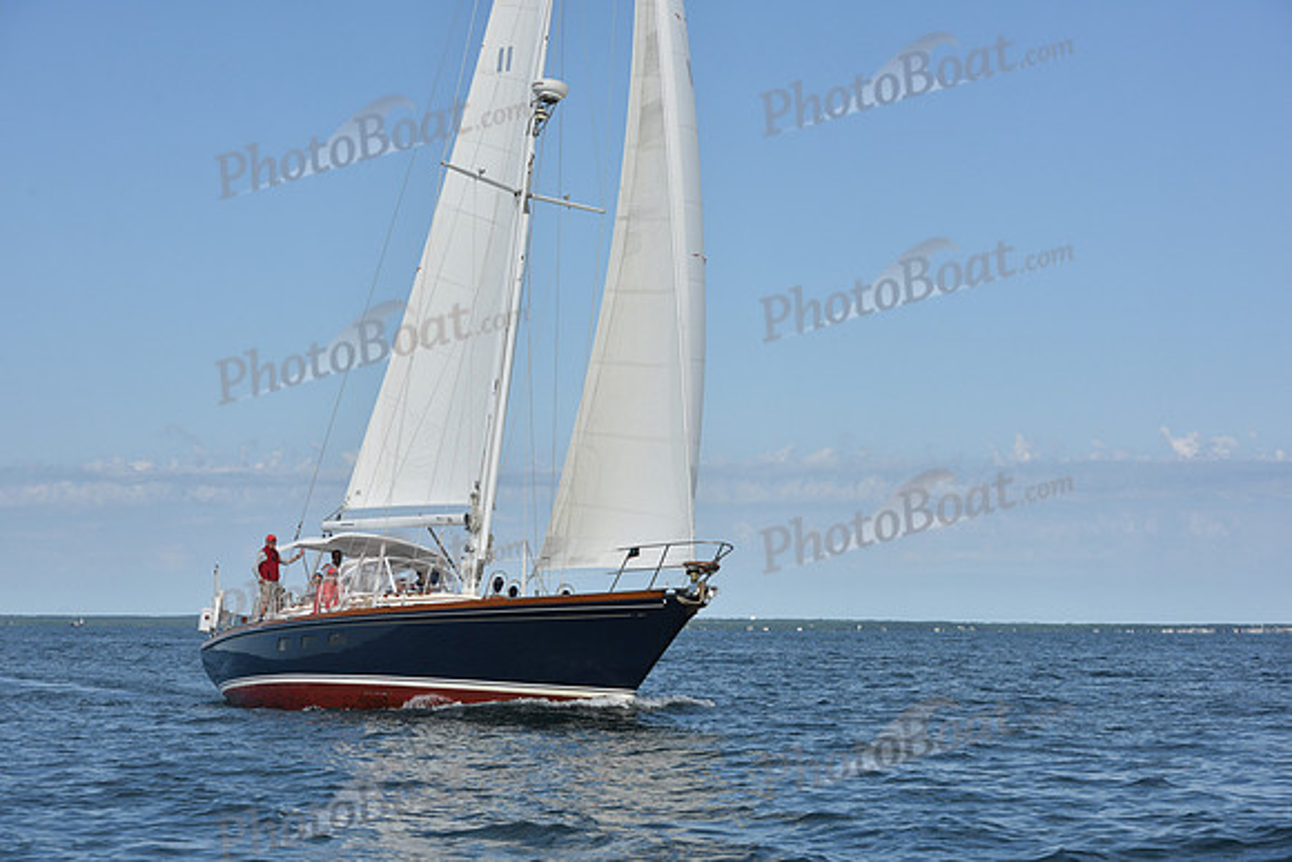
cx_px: 646
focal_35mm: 70
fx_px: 2513
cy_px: 431
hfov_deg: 28.8
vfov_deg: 19.5
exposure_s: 1/1250
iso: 320
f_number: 9
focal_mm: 70
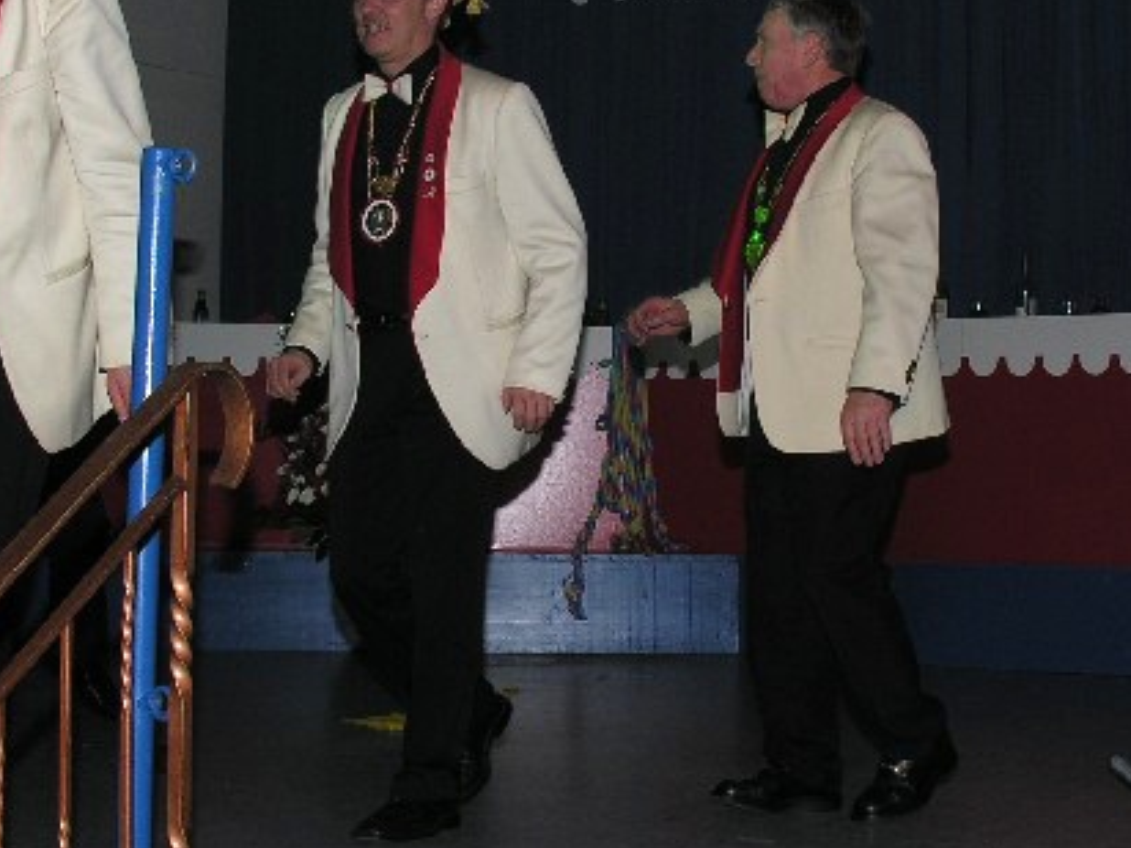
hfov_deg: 28.5
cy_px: 324
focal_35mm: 68
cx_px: 631
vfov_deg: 21.6
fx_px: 2222
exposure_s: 1/60.1
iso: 50
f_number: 4
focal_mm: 8.9
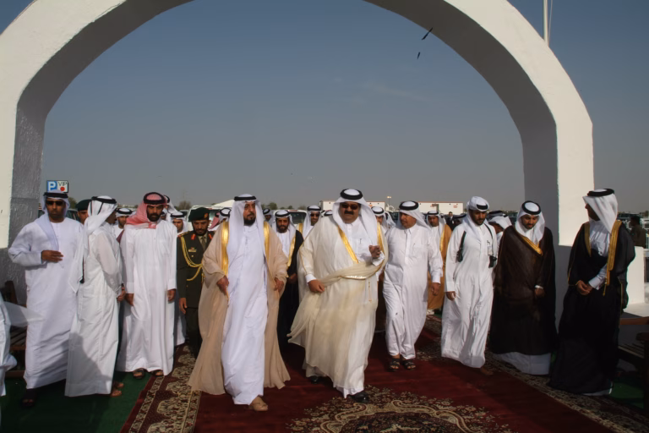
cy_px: 216
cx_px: 324
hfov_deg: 67.4
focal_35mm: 27
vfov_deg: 47.9
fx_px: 487
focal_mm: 18
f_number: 22
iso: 200
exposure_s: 1/180
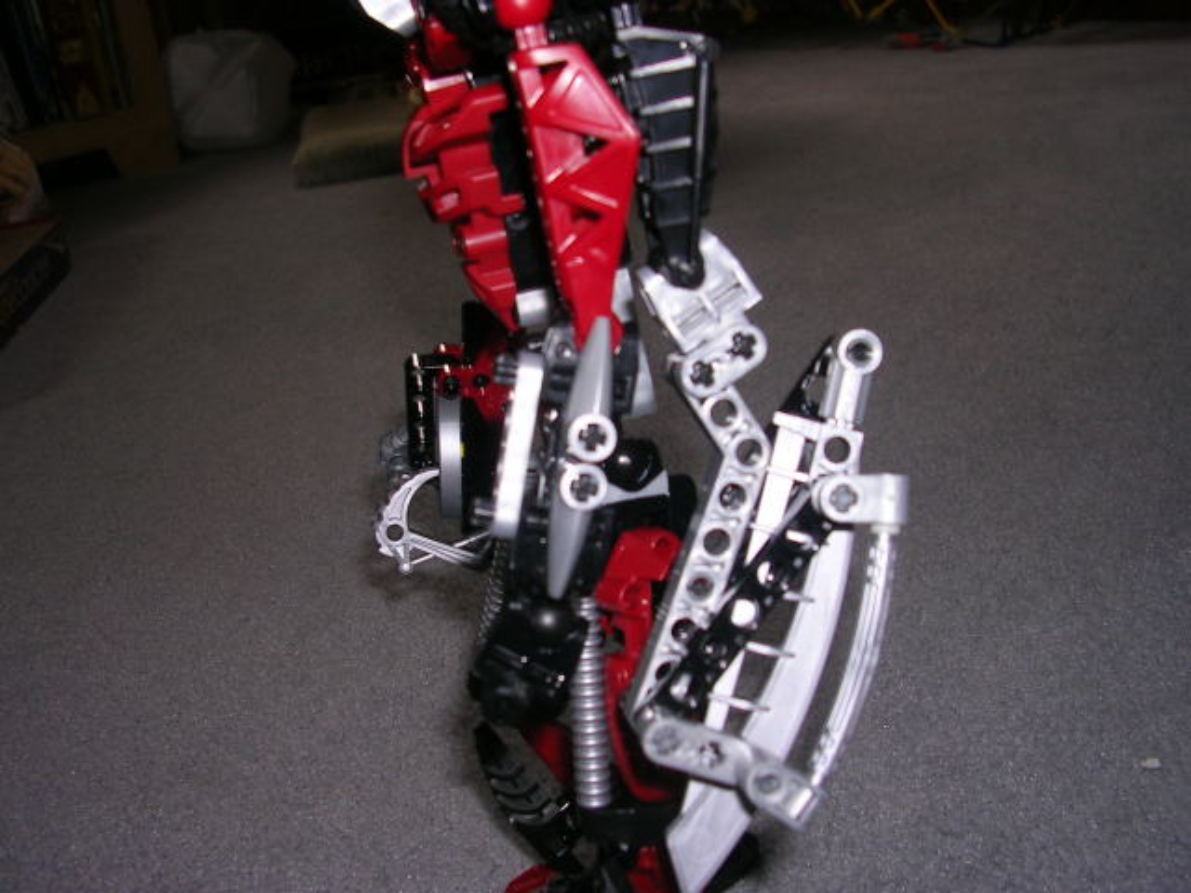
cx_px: 596
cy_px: 446
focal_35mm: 38
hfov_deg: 49.0
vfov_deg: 37.7
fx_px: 1307
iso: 50
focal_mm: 5.8
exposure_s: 1/60.1
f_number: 2.8
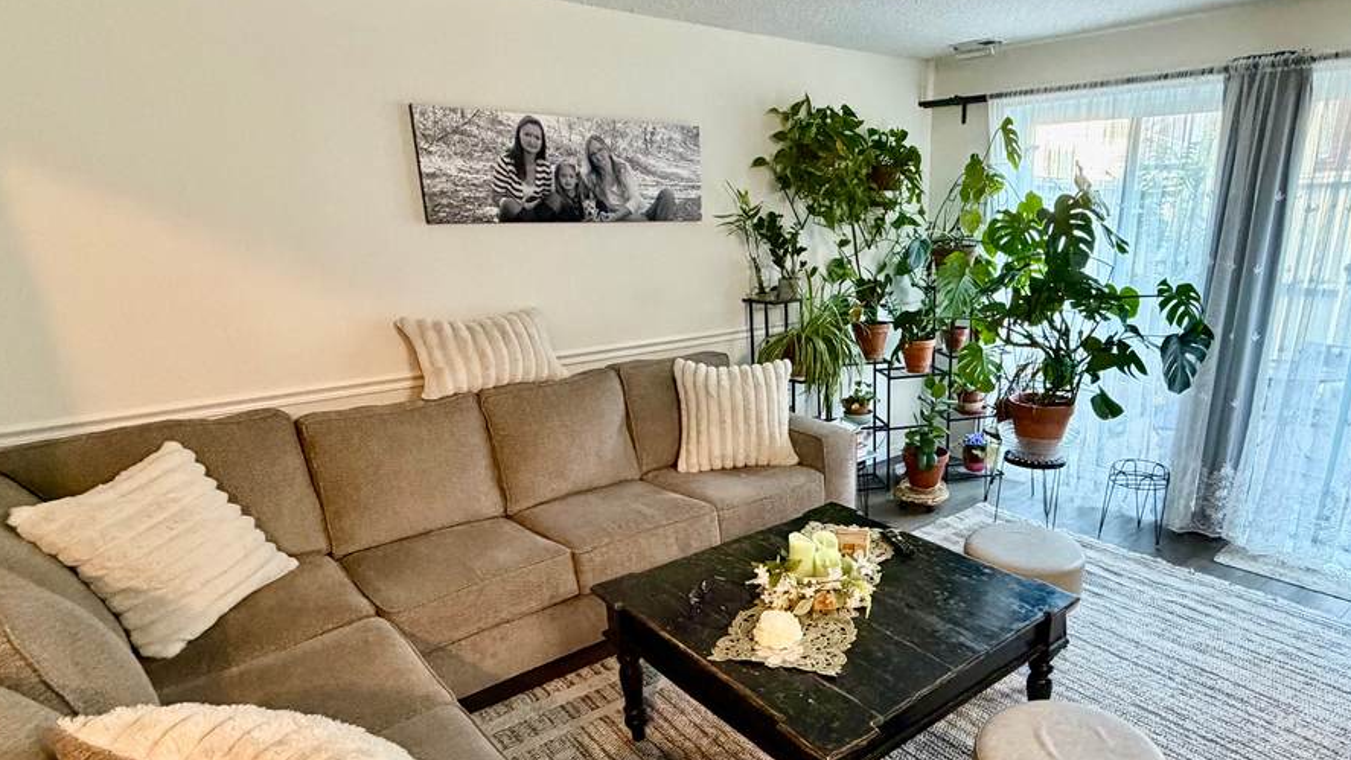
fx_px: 788
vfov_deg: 51.0
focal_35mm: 22
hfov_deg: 80.2
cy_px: 471
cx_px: 812
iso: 400
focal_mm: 2.22
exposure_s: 1/60
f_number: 2.2
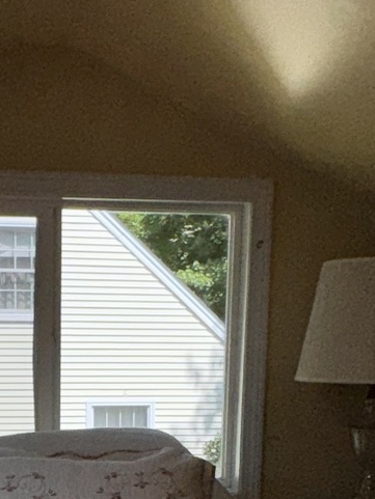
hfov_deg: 21.8
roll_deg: +0.3
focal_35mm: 67
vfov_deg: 27.5
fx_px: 967
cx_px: 106
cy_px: 480
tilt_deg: -9.5
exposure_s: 1/1880
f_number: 2.2
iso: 32
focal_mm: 2.22
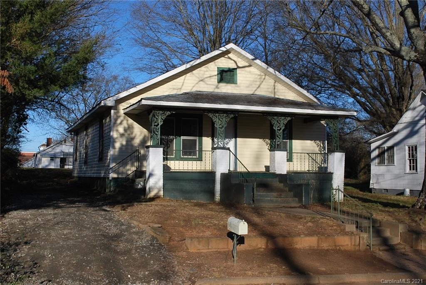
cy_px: 142
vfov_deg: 30.9
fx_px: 515
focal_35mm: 44
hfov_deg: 44.9
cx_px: 213
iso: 100
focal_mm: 29
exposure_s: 1/250
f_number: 8
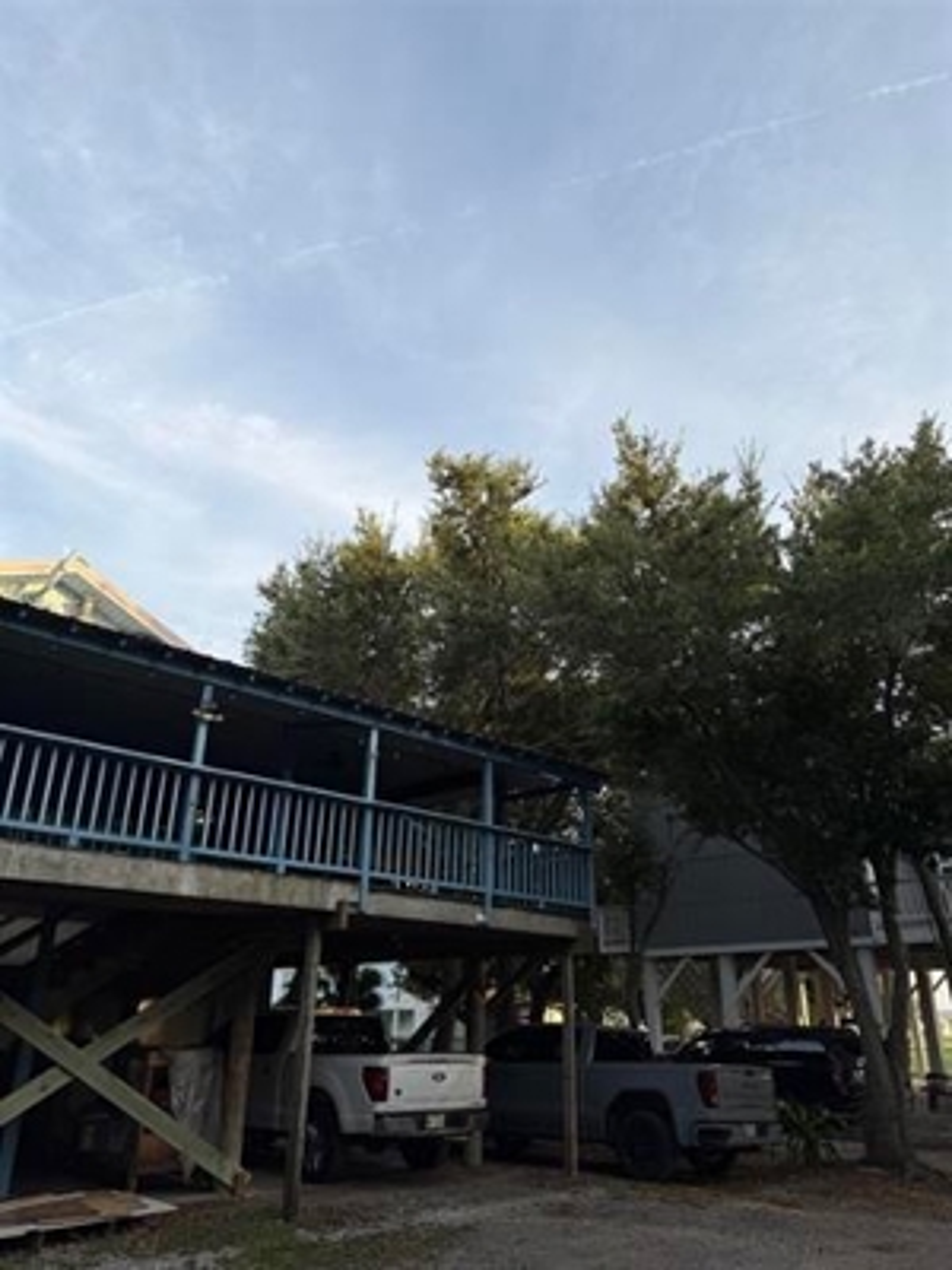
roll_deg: -0.6
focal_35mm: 24
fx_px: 880
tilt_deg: +23.1
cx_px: 476
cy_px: 635
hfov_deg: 56.8
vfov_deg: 71.6
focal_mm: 6.76
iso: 80
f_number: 1.78
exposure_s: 1/943
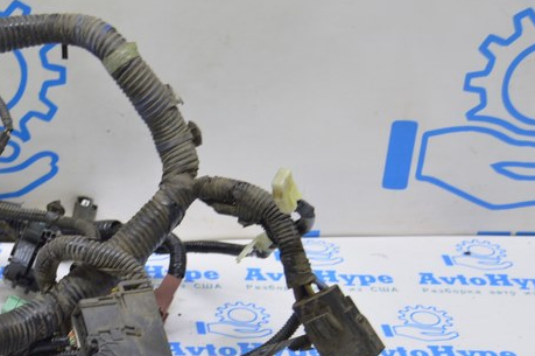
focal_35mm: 87
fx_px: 1292
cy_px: 357
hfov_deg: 22.7
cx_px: 41
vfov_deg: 15.4
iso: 400
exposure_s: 1/20
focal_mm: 26
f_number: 5.6
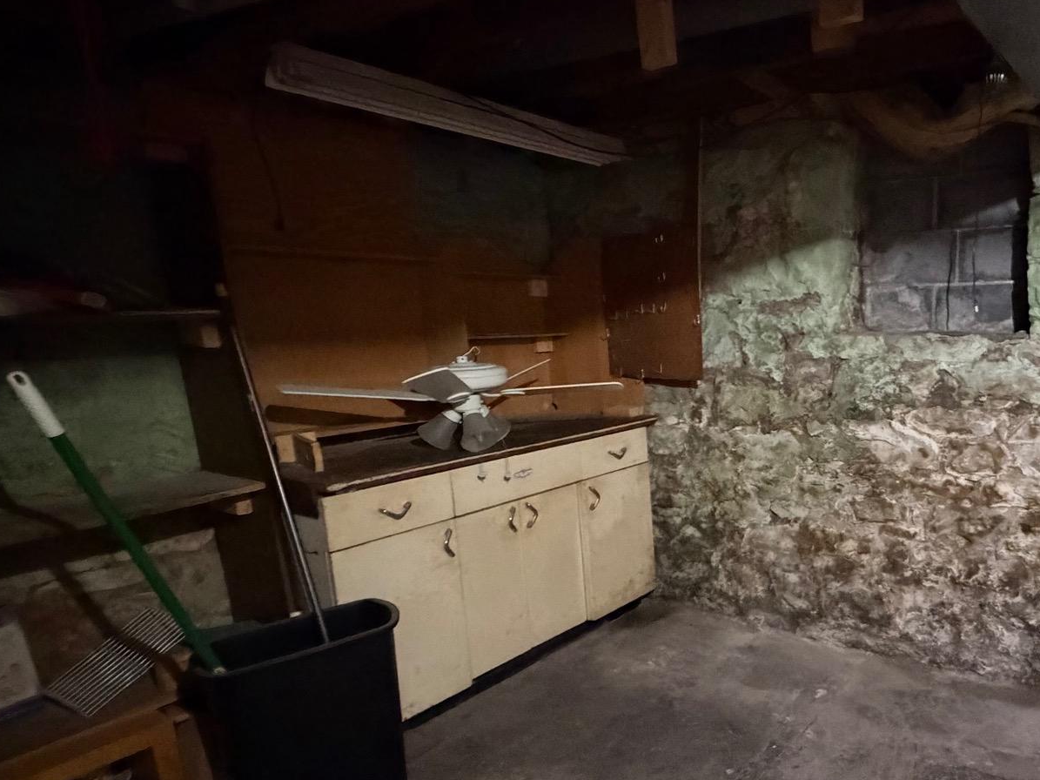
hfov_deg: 65.9
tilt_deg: -9.1
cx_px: 812
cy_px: 439
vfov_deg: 56.6
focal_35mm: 24
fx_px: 721
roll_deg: +0.1
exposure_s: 1/30
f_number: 2.2
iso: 2000
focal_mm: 2.22
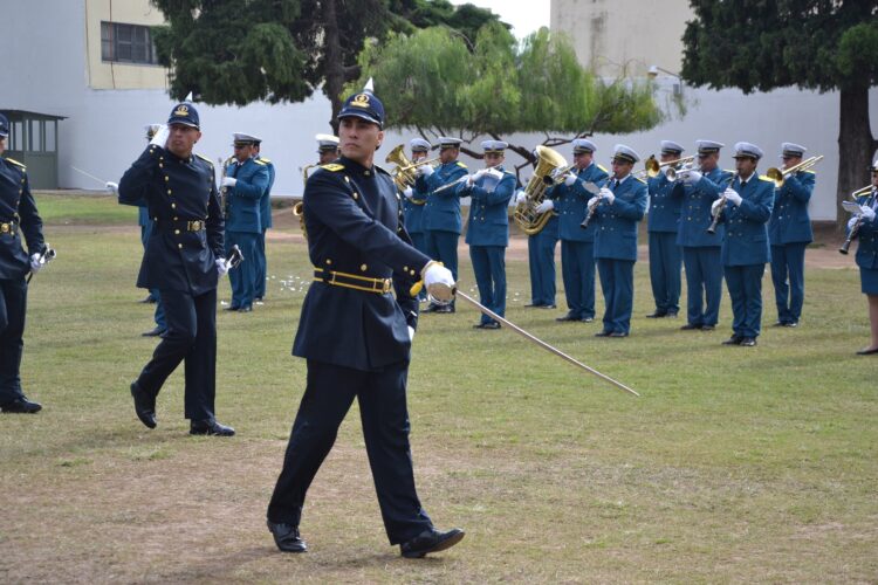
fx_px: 2268
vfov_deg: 14.7
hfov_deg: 21.9
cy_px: 292
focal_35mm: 93
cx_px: 439
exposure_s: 1/500
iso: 320
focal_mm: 62
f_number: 5.6
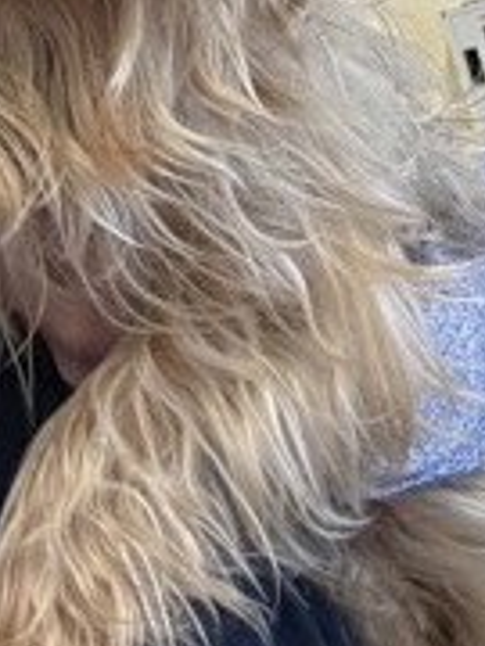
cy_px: -36
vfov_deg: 26.0
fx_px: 1308
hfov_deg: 20.9
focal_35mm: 70
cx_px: 156
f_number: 1.9
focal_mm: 2.69
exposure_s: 1/60
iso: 100
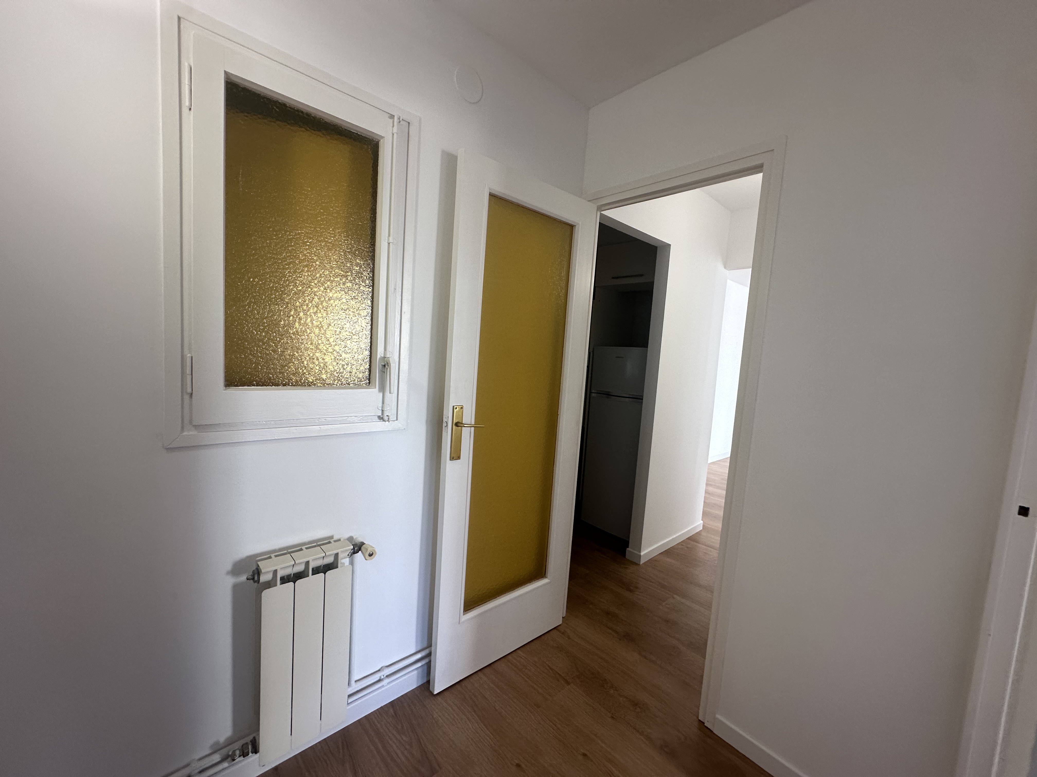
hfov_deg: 102.1
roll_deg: -3.8
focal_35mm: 14
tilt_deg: -4.4
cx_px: 518
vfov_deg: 85.7
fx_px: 419
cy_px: 388
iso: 125
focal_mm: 2.22
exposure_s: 1/100
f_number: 2.2
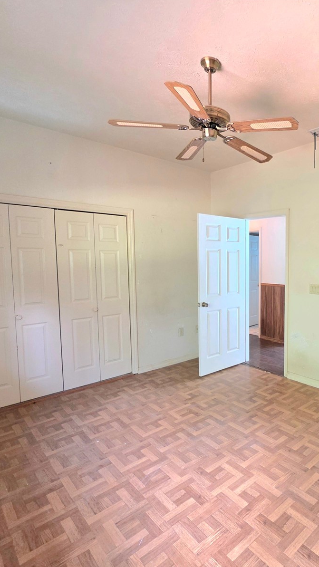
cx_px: 272
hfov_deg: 52.9
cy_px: 283
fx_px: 286
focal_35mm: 19
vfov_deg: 89.6
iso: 640
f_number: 1.9
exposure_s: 1/60.2
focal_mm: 2.2
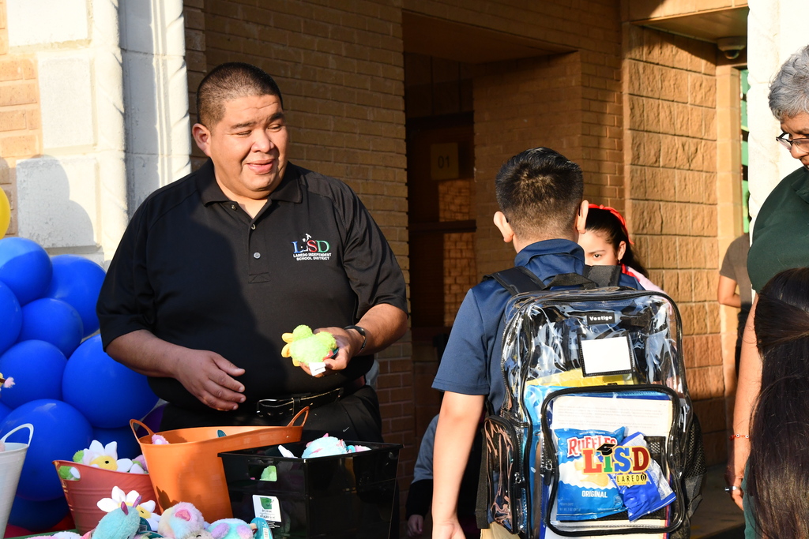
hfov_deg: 27.0
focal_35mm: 75
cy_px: 270
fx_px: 1686
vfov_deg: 18.2
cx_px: 404
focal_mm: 50
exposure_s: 1/500
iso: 1600
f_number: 11
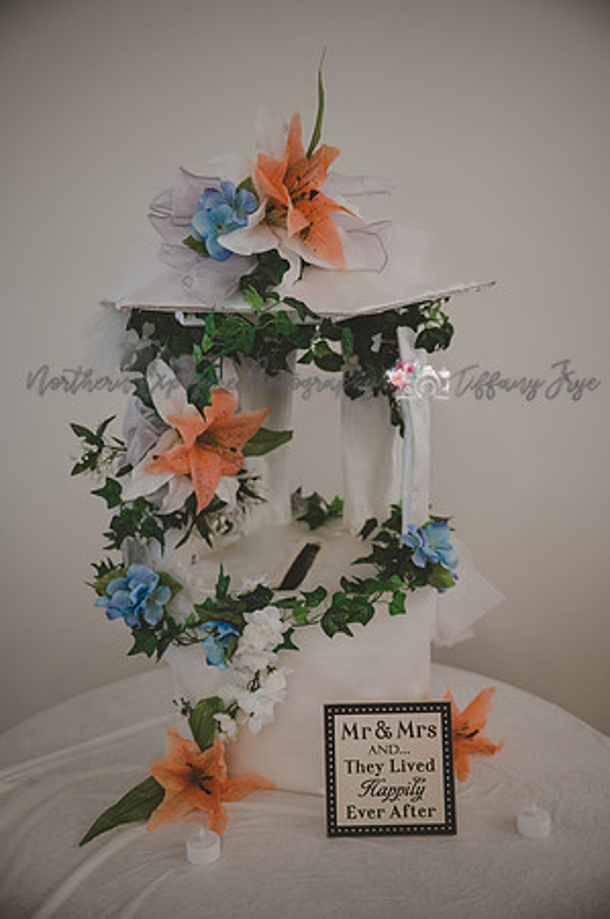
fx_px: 943
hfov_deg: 35.9
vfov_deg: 51.9
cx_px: 305
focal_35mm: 37
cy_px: 460
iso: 500
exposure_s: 1/125
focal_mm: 37
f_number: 2.8
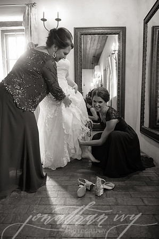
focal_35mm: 24
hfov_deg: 53.0
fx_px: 159
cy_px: 120
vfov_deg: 73.8
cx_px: 80
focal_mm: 24
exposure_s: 1/160
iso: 3200
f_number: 2.8
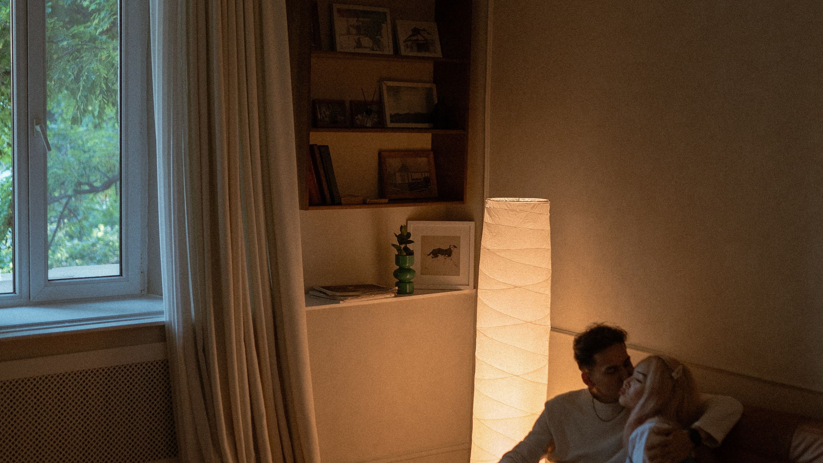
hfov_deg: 37.2
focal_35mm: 56
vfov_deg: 21.4
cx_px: 406
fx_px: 1222
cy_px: 240
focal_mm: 35
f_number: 1.4
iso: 1000
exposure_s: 1/320
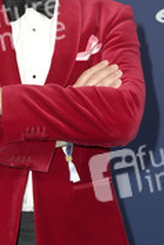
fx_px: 948
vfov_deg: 14.7
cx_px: 34
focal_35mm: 139
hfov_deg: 9.9
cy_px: 100
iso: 800
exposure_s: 1/250
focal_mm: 62
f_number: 5.6
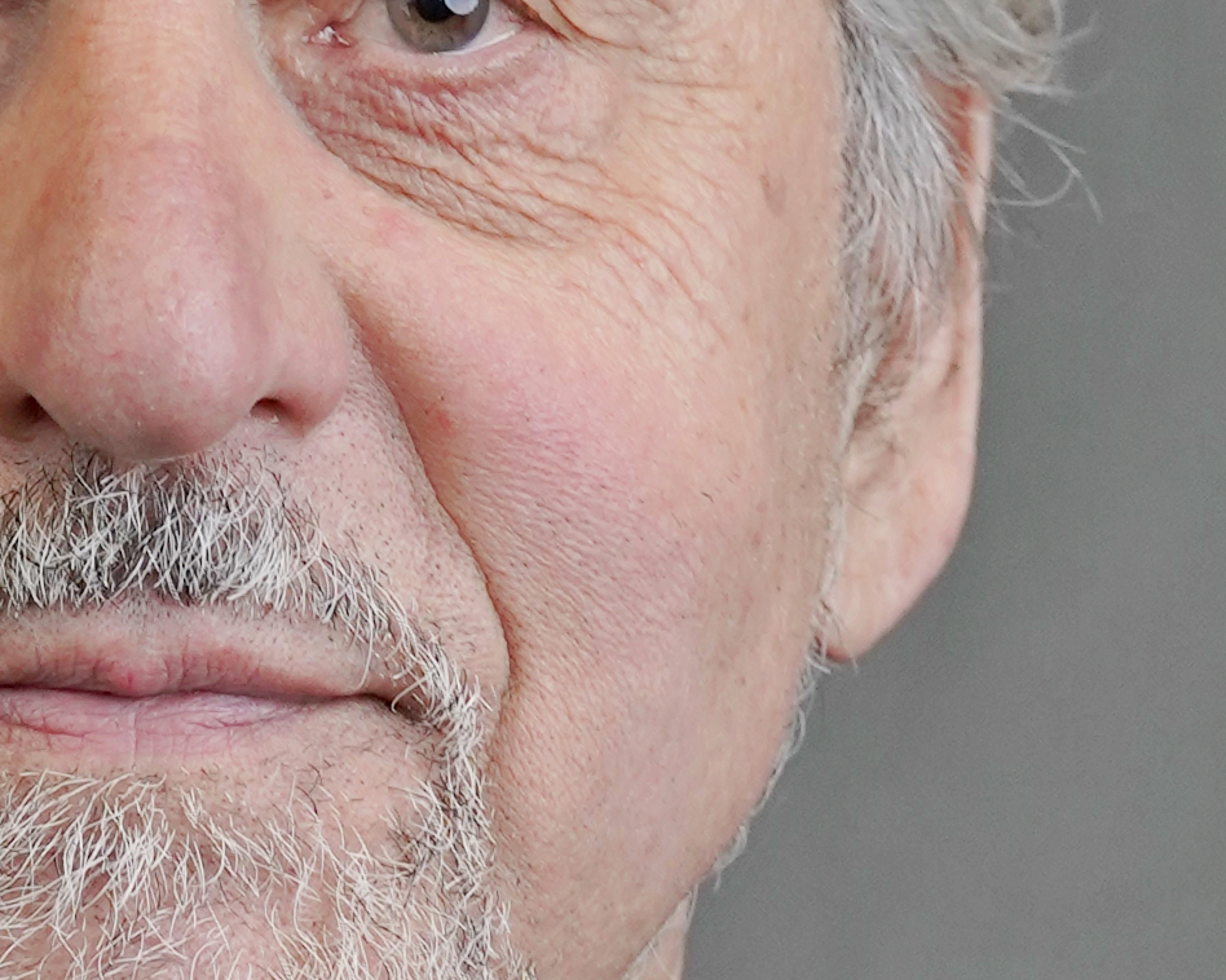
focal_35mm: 505
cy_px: 2260
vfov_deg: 3.0
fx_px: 18320
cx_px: 123
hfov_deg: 3.8
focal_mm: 85
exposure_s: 1/100
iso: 1250
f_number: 4
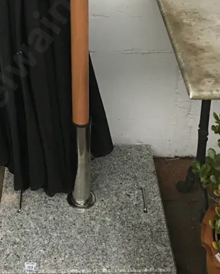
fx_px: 529
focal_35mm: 65
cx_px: 71
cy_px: -2
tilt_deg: -23.0
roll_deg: +0.8
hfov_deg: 23.4
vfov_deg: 27.4
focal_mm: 4.15
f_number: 2.2
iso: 100
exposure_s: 1/10
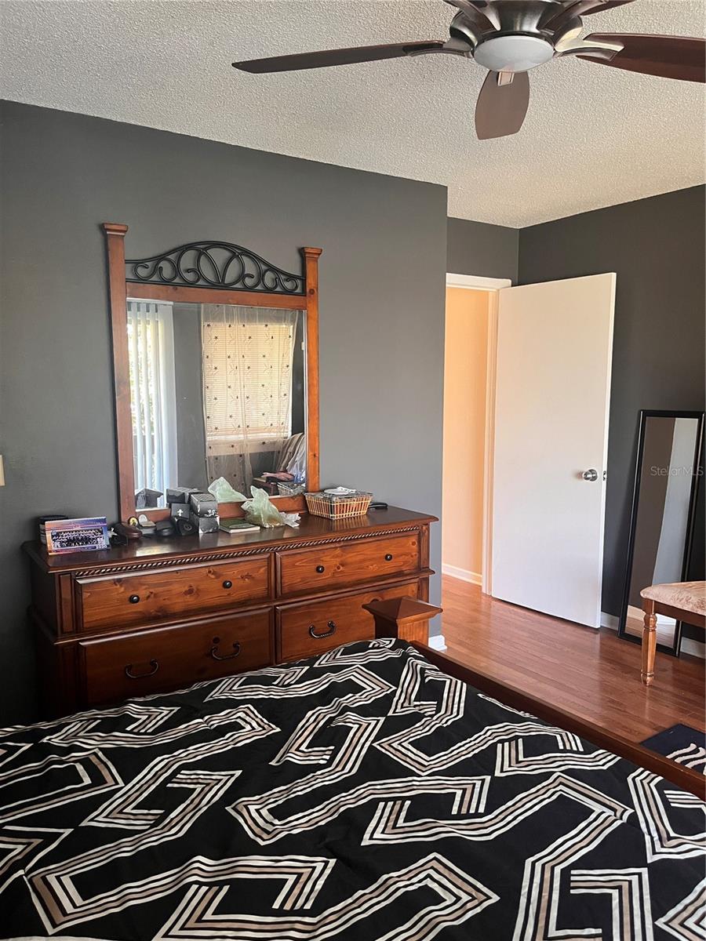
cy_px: 470
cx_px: 353
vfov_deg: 67.3
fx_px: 707
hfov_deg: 53.1
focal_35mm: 26
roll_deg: +0.6
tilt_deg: -7.1
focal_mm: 5.1
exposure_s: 1/60
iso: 320
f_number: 1.6
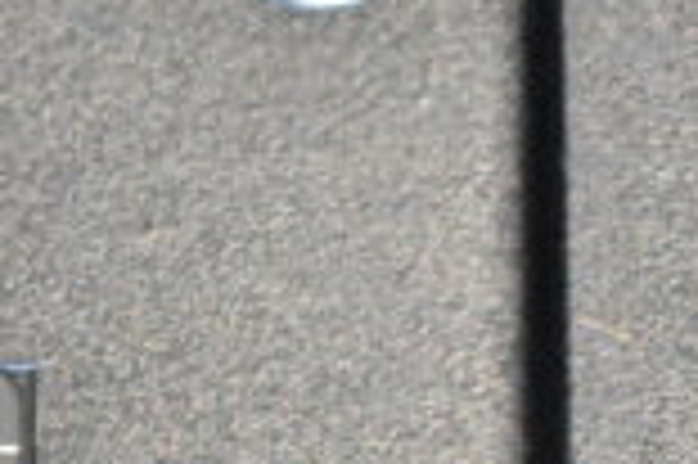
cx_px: -644
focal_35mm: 272
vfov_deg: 5.0
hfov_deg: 7.3
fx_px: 5268
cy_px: 619
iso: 11400
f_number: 5.3
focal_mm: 46
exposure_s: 1/80
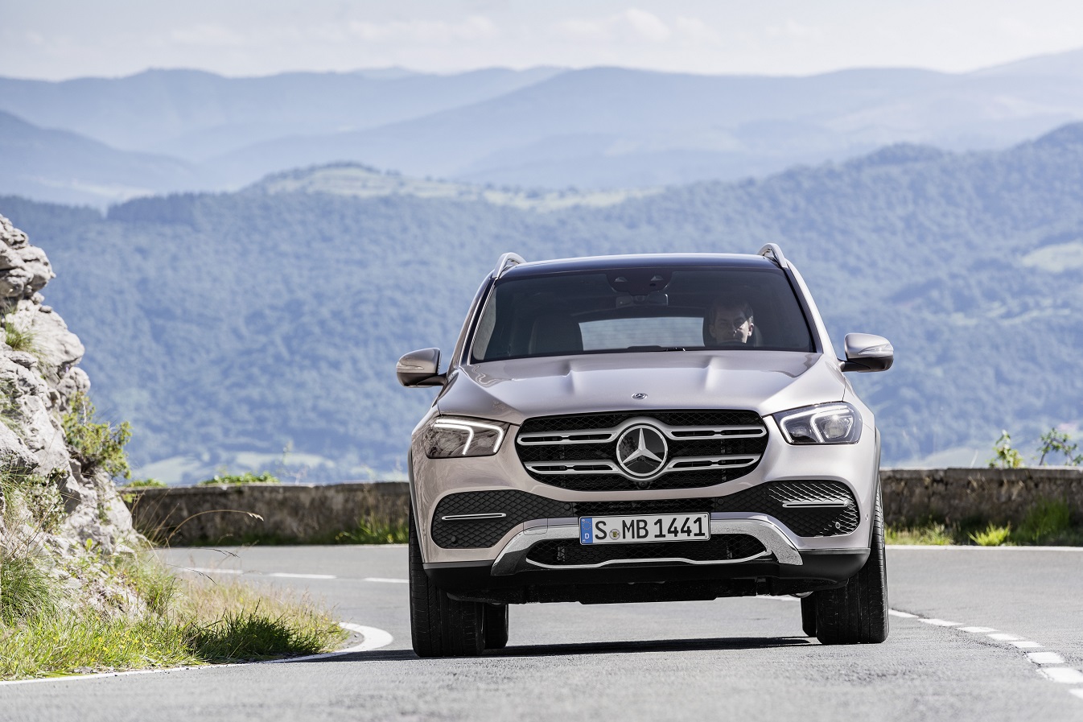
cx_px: 542
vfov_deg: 7.4
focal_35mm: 185
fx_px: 5564
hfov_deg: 11.1
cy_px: 361
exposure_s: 1/250
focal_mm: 185
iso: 100
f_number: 8
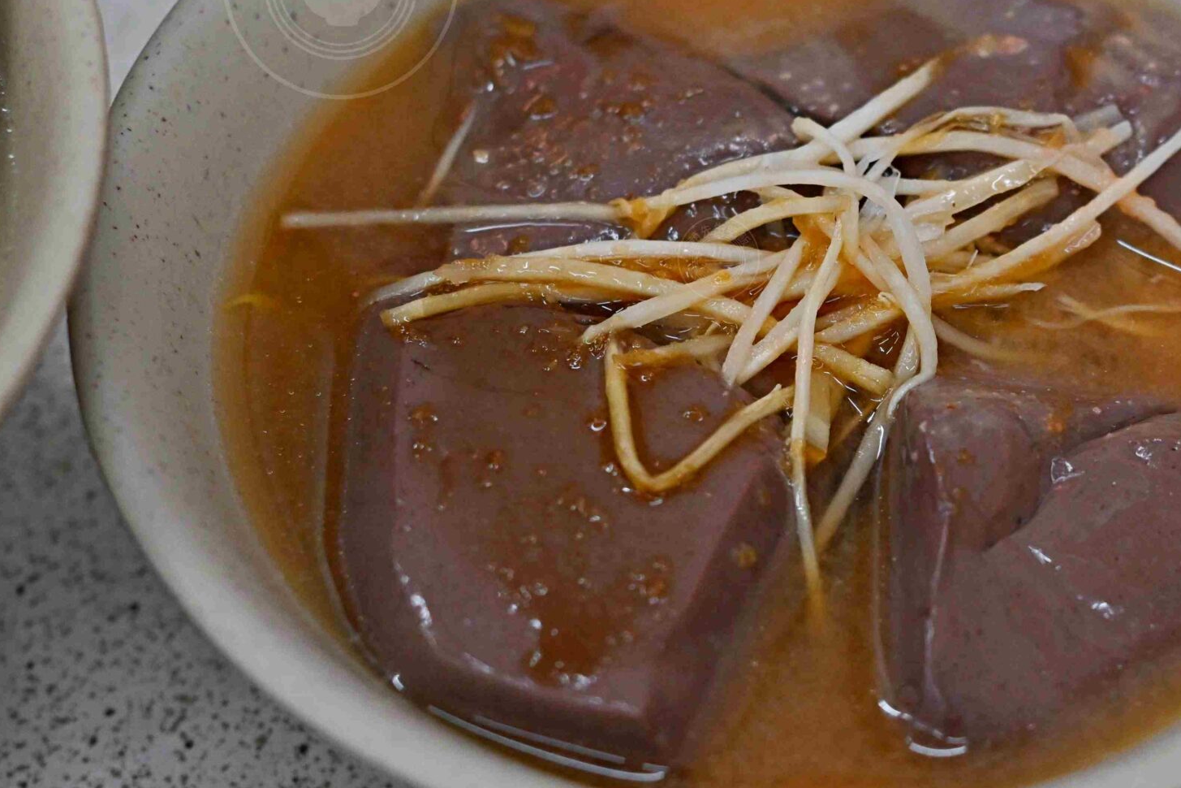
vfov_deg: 10.4
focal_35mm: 132
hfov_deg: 15.4
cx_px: 932
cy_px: 416
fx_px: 4330
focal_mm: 50
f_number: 3.2
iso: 720
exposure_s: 1/200
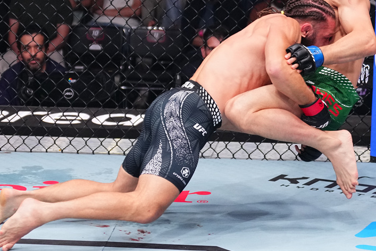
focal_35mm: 107
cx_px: 214
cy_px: 86
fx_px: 1117
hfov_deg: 19.1
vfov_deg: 12.8
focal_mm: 70
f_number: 2.8
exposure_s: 1/1600
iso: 3200
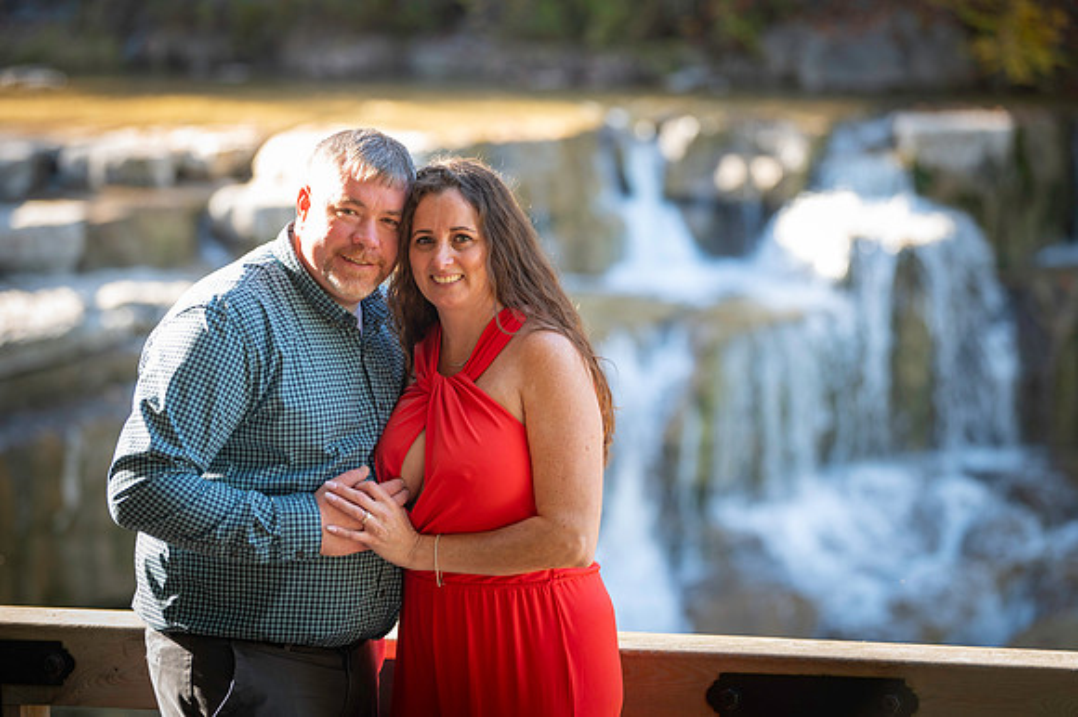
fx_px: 3352
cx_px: 539
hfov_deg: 18.3
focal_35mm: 112
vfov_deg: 12.2
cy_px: 358
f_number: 2.8
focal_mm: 112
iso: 100
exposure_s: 1/80
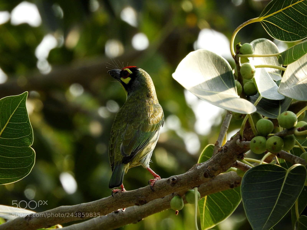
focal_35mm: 700
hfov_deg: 2.8
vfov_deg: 2.1
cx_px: 154
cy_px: 115
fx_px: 6208
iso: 250
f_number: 5.6
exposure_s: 1/250
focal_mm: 125.4
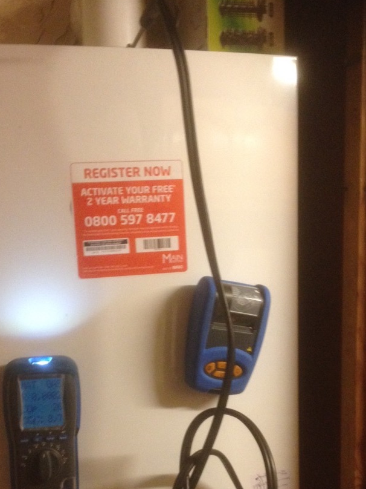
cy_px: 318
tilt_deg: -7.4
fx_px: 733
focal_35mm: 52
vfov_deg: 36.5
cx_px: 170
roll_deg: +1.0
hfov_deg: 28.0
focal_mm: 4.28
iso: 250
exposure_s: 1/20
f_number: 2.4
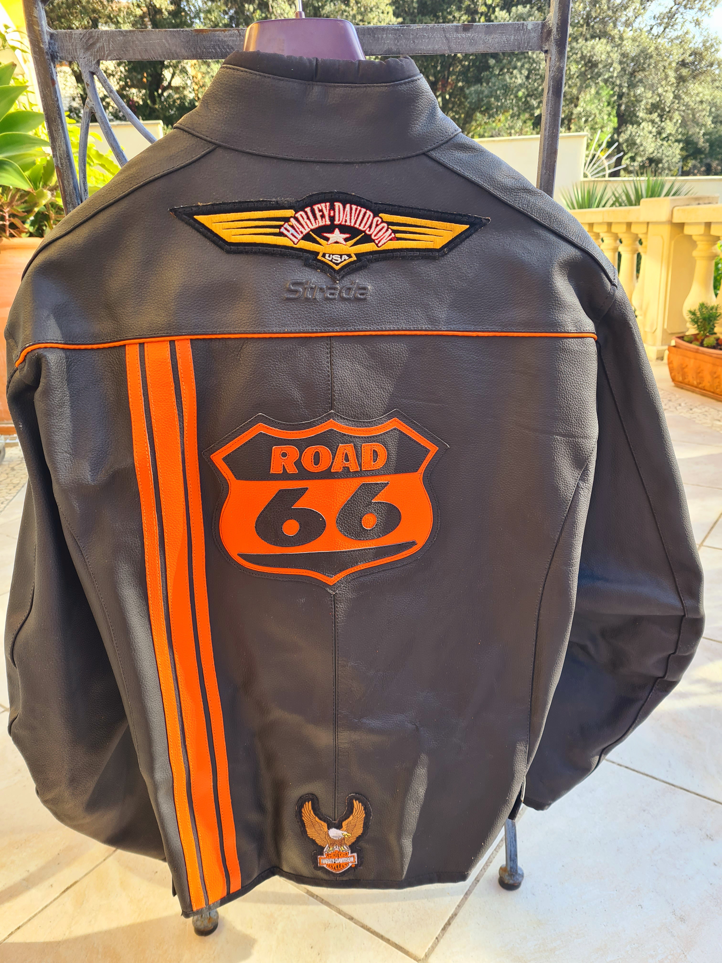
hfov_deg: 53.1
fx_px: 723
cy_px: 482
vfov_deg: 67.3
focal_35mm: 26
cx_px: 361
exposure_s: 1/256
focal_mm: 5.4
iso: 50
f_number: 1.8
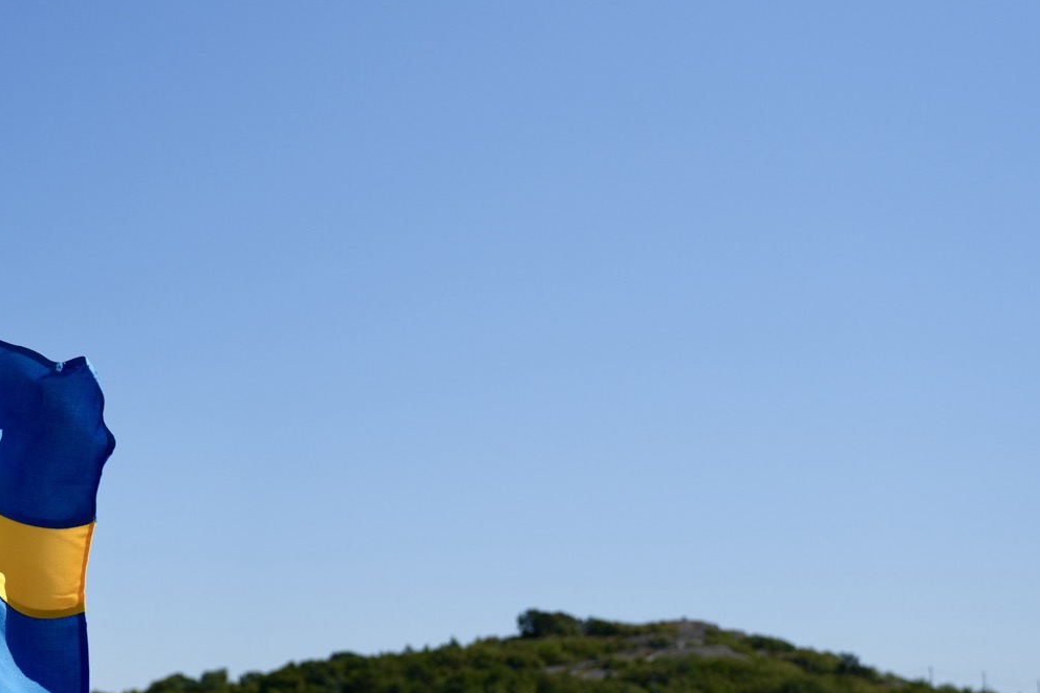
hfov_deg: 32.2
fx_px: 1733
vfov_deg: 22.5
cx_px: 165
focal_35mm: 60
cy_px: 494
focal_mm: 31
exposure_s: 1/2500
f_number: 3.5
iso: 100
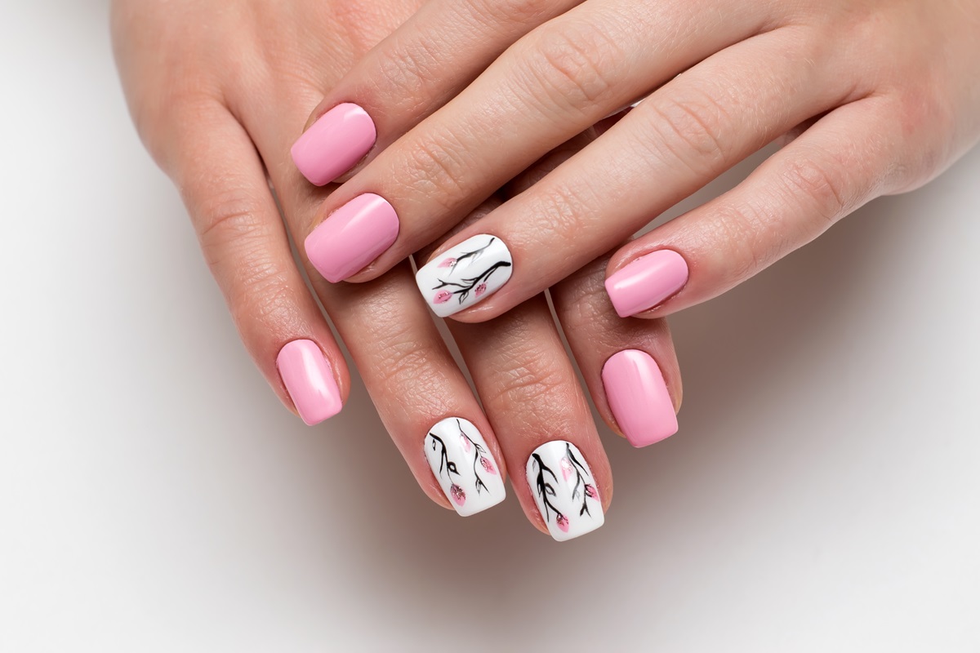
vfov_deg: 18.2
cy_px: 326
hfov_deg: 27.0
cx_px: 490
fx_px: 2042
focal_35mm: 75
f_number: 10
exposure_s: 1/160
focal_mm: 50
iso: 200
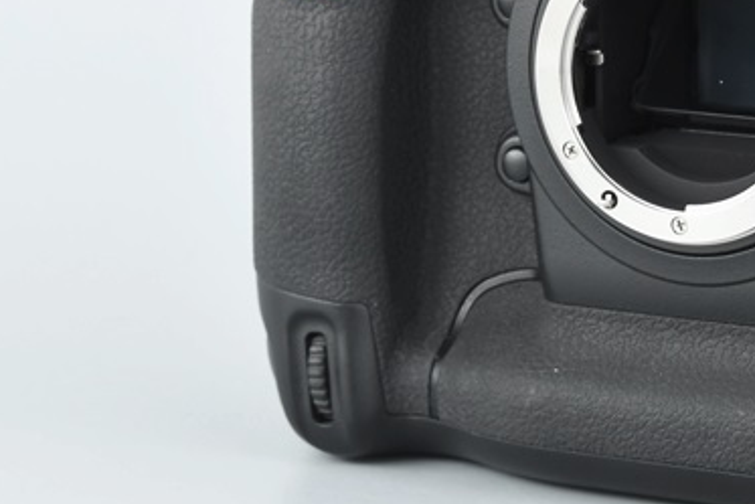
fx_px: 4364
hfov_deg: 9.8
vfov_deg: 6.6
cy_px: 62
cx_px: 668
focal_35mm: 208
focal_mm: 65
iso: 500
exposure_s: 1/200
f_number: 11
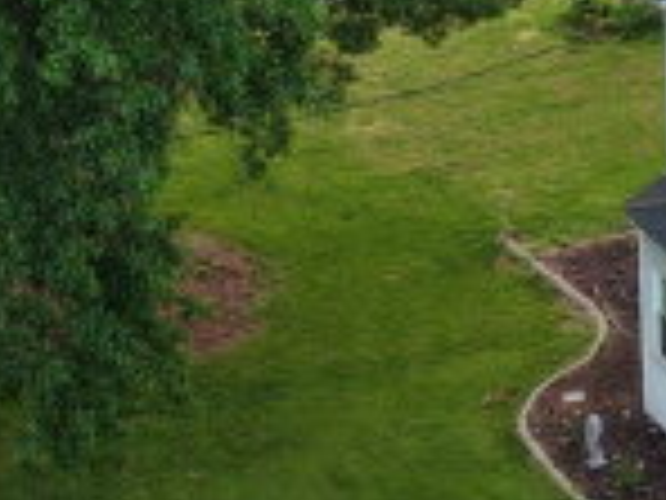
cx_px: 986
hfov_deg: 8.0
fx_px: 4656
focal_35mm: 242
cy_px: 293
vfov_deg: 6.1
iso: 160
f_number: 2.8
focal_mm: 19.35
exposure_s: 1/100
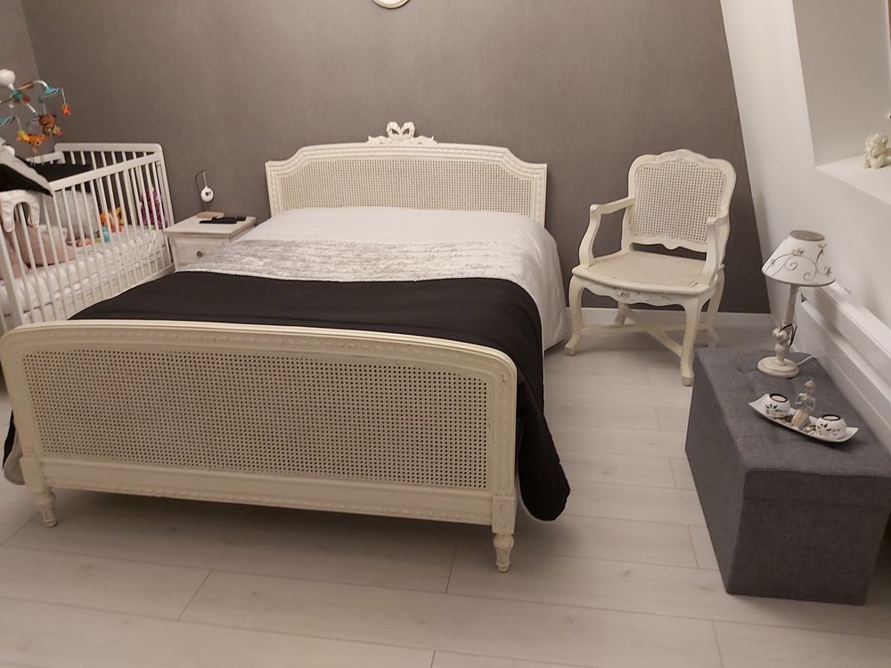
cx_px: 446
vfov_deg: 53.1
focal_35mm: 26
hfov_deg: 67.3
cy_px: 334
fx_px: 669
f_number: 1.7
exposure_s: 1/25
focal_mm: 3.92
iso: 320
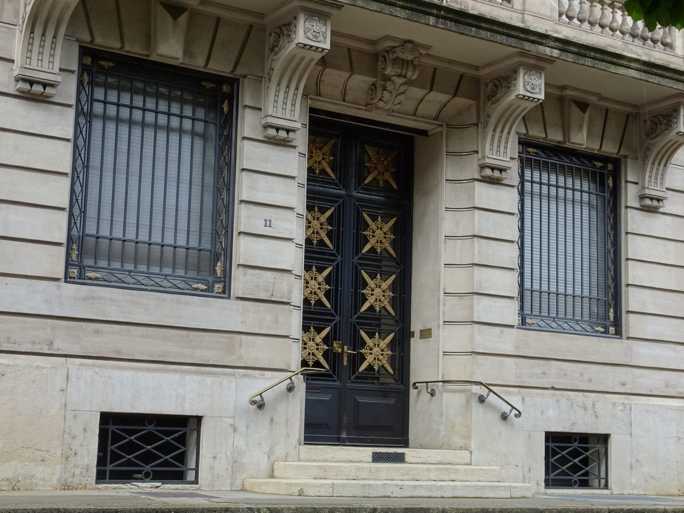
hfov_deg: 33.2
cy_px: 256
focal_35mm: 58
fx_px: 1146
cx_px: 342
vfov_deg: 25.2
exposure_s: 1/60
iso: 125
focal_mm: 9.87
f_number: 4.5
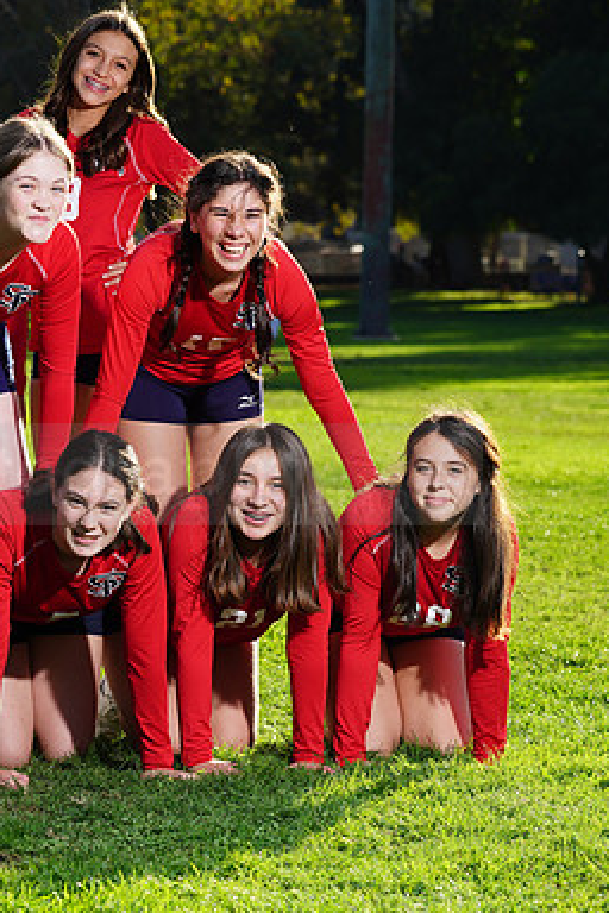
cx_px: 21
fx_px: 4719
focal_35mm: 186
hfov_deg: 7.4
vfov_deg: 11.1
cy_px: 455
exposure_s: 1/250
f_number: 8
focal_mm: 123
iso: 100
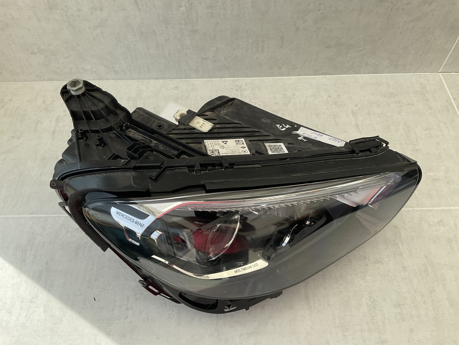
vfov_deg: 48.2
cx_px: 230
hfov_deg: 61.7
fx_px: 385
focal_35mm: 29
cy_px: 172
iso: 16
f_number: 1.8
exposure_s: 1/929
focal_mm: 3
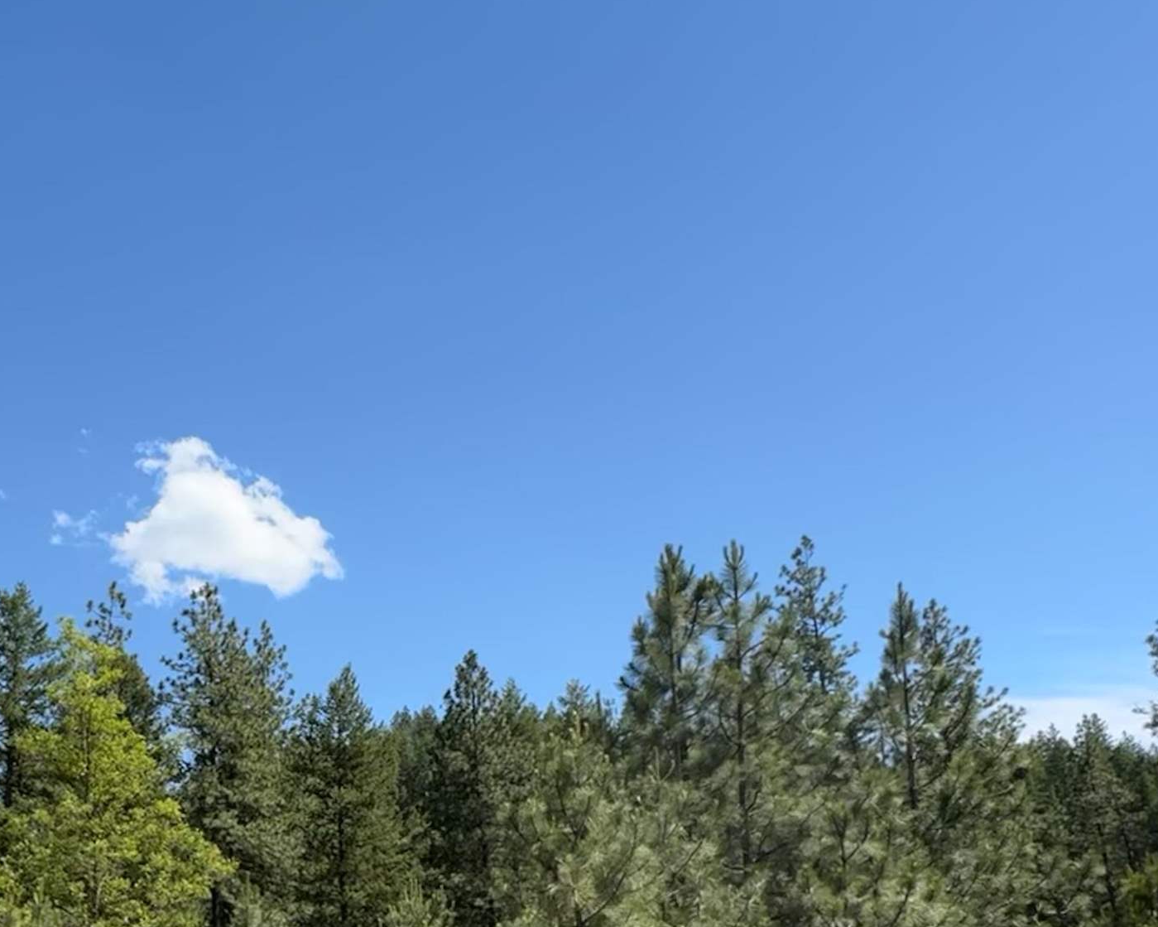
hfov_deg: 53.1
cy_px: 909
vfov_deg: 42.5
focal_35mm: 30
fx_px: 1028
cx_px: 163
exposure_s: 1/849
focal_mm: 2.22
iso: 50
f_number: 2.2
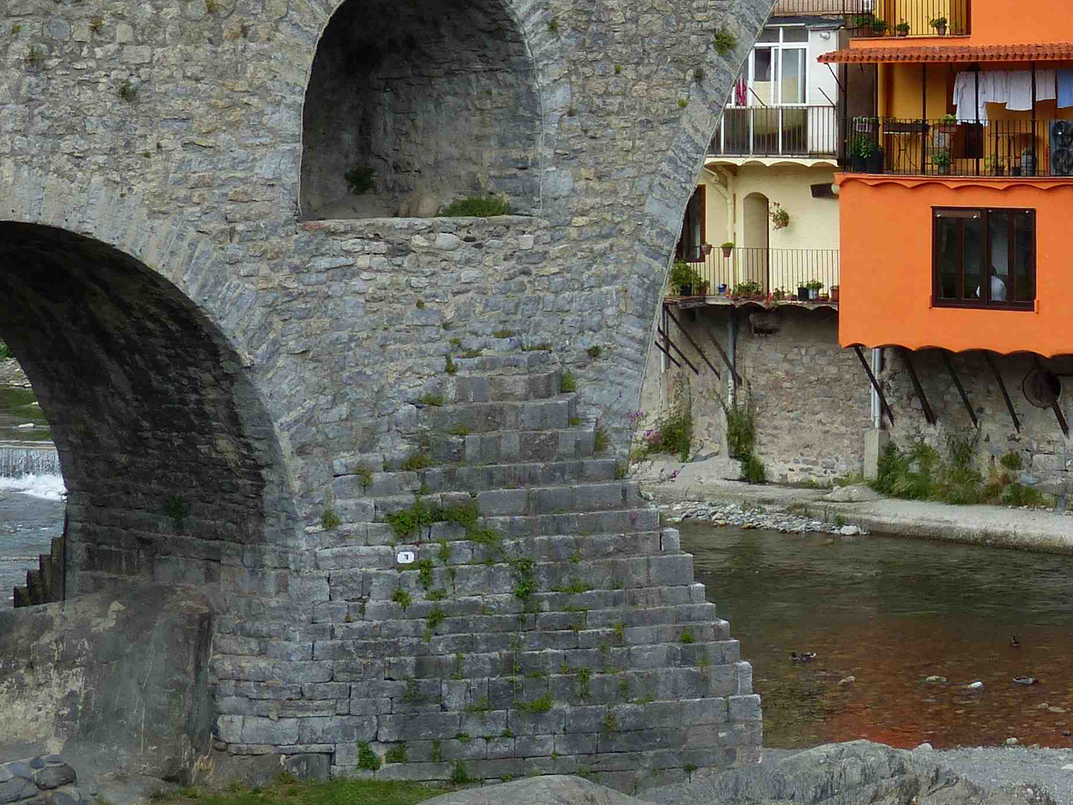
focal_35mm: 98
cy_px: -71
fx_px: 3038
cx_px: 1082
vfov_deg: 14.7
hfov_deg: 19.4
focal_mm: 7.8
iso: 100
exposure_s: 1/320
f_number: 4
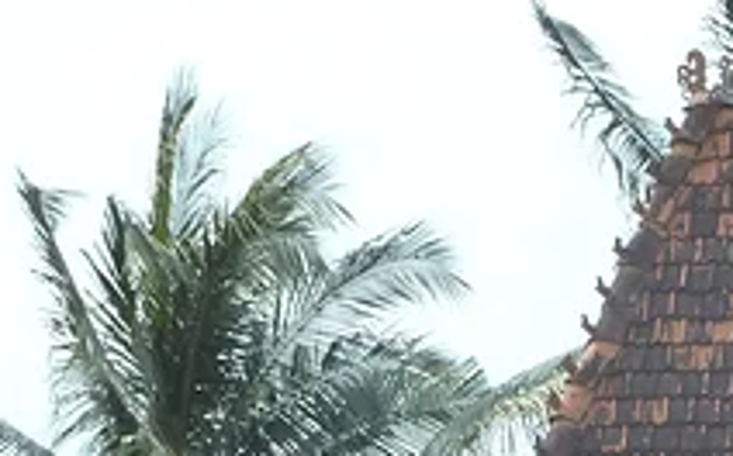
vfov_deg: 4.1
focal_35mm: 312
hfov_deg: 6.7
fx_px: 6226
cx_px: 809
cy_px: 978
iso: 125
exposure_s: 1/400
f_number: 4.2
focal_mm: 12.8
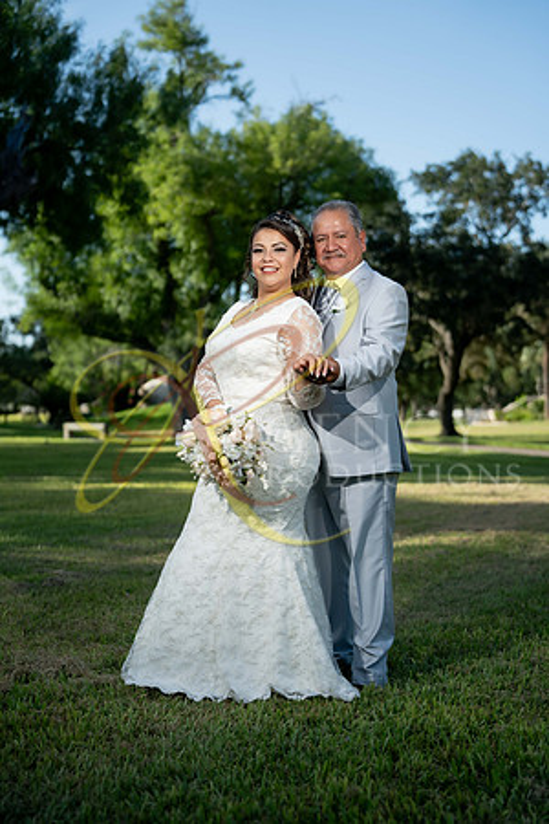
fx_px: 1144
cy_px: 412
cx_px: 274
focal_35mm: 50
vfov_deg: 39.6
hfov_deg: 27.0
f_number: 2.5
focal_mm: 50
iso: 250
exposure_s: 1/2500
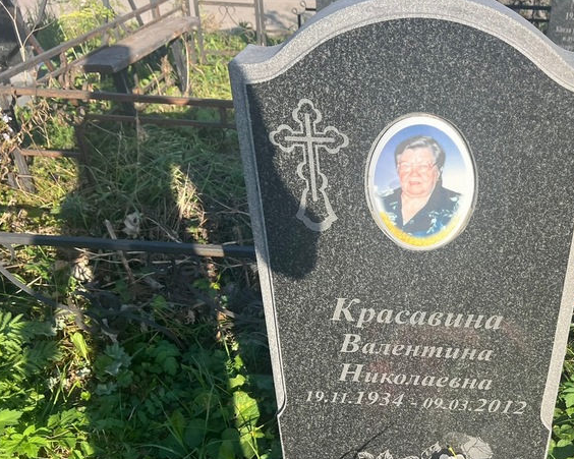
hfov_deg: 49.2
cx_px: 394
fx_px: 611
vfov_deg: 41.0
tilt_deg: -32.1
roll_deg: -1.3
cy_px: 271
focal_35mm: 36
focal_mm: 5.7
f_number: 1.5
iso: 50
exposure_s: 1/1311
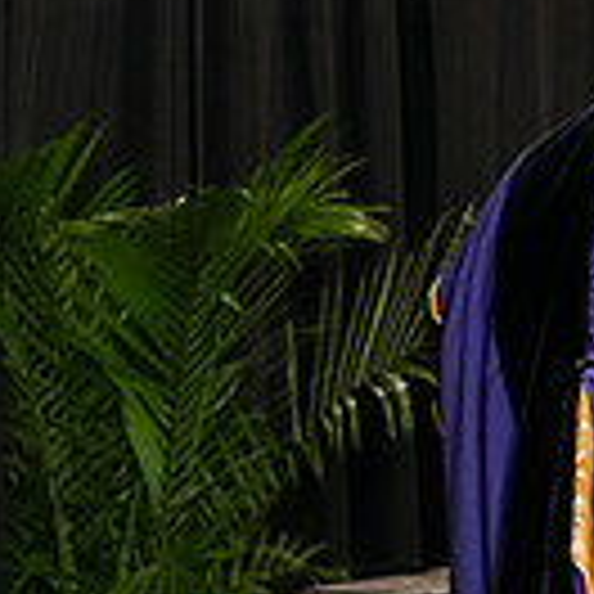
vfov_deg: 6.7
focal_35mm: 261
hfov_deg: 6.5
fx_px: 5067
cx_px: 1278
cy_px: 187
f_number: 5
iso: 2500
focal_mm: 70
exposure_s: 1/200
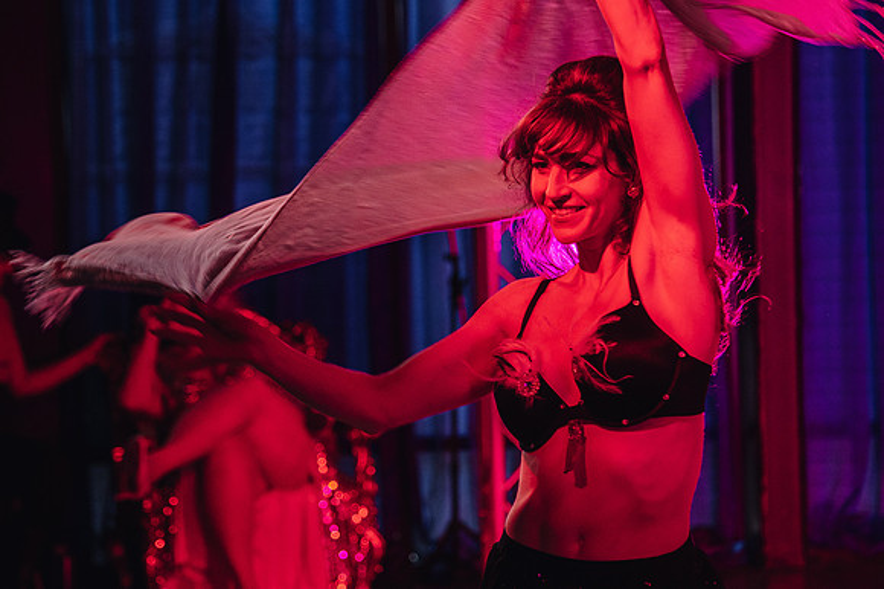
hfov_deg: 14.5
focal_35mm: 141
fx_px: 3467
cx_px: 414
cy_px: 252
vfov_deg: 9.7
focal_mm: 100
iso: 2500
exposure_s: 1/200
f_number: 4
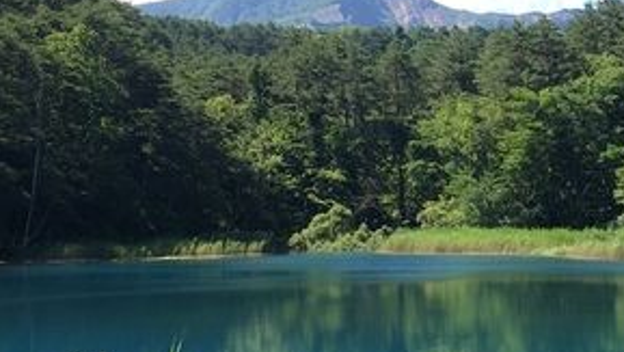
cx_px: 565
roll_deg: +0.0
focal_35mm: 89
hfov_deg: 23.3
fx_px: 1474
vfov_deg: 13.6
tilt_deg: +2.1
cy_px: 146
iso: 25
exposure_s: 1/569
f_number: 2.2
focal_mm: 4.15
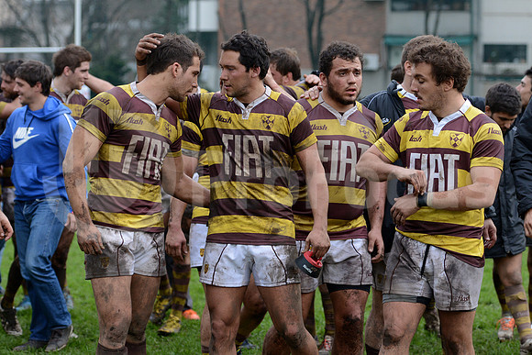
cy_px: 178
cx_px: 266
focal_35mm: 116
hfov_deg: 17.6
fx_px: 1715
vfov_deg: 11.8
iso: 1250
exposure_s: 1/500
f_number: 4
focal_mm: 116
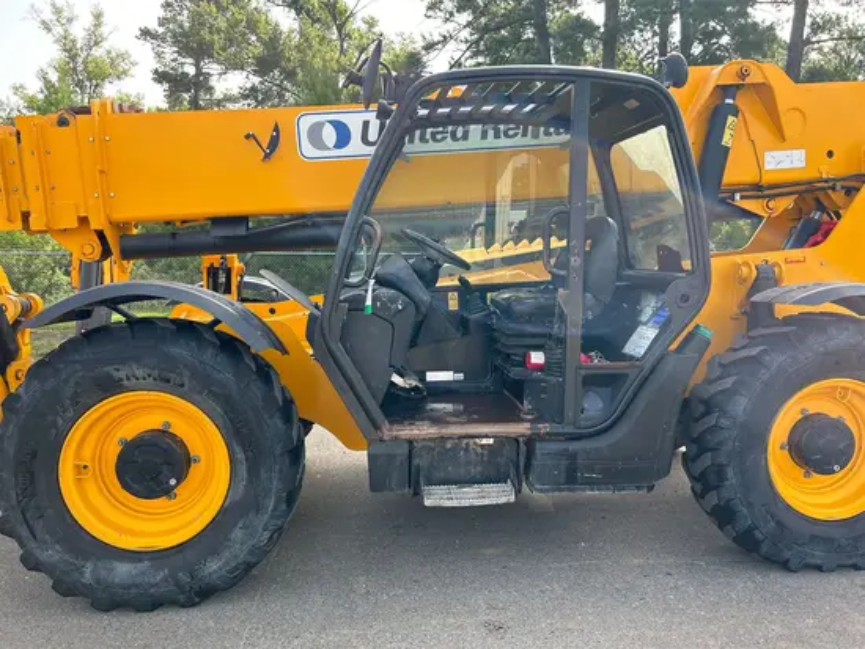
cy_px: 324
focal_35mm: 26
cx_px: 432
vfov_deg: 53.1
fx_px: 650
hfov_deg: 67.3
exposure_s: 1/581
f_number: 1.5
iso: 50
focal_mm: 5.7
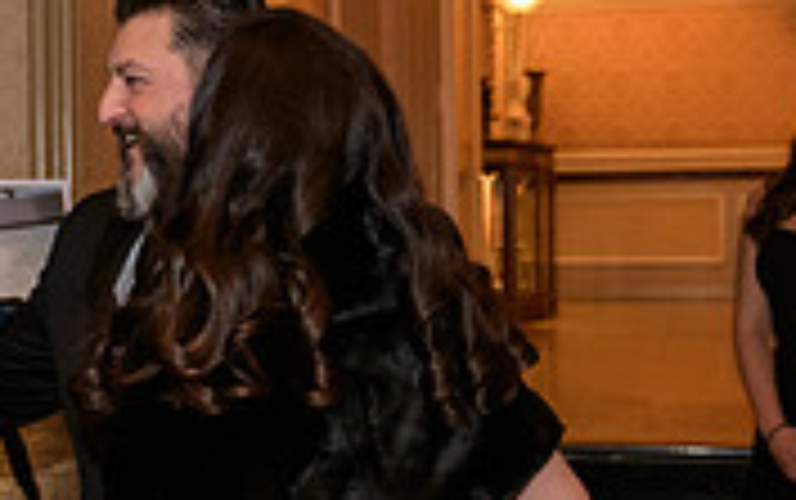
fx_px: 1737
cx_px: 171
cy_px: 241
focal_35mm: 80
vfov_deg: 16.4
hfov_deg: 25.4
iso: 1600
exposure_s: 1/125
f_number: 3.2
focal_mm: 24
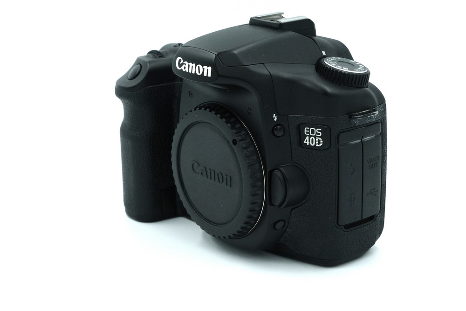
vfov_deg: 16.7
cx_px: 233
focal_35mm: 82
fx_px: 1062
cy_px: 156
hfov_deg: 24.8
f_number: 11
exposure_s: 1/750
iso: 2500
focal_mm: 54.5
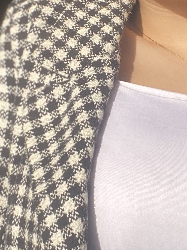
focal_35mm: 92
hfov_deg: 16.0
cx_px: 129
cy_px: 112
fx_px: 663
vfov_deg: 21.3
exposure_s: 1/413
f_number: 2.2
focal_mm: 2.71
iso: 25
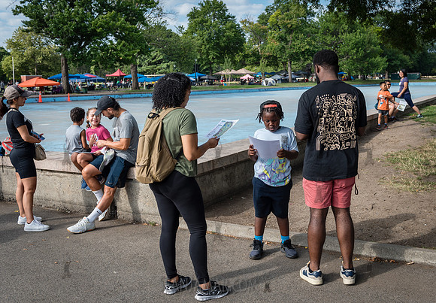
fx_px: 500
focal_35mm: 41
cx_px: 260
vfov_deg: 33.7
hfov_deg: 46.9
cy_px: 133
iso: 200
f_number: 4
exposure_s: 1/1000
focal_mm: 34
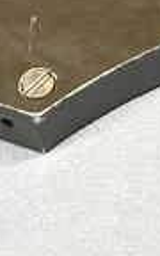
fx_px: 2470
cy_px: -368
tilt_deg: -45.5
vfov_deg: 5.7
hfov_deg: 3.6
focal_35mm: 354
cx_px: 420
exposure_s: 1/50
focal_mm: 6.86
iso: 64
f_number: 1.78
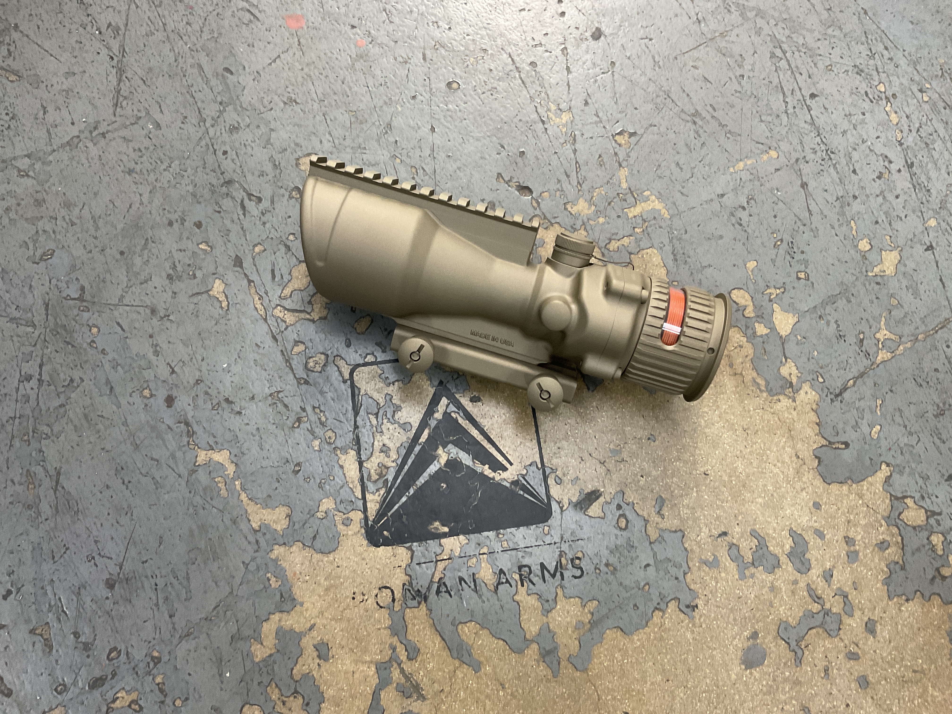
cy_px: 357
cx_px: 476
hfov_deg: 61.7
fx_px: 798
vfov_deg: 48.2
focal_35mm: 29
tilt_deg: -74.9
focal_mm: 3
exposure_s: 1/60
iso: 125
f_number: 1.8
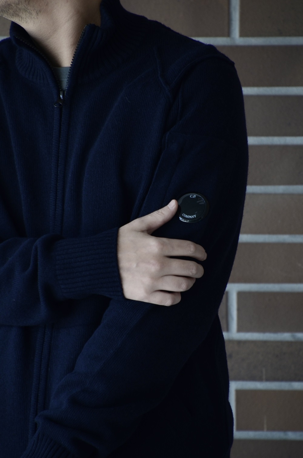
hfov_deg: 3.0
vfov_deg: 4.6
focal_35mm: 450
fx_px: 5707
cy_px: 229
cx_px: 152
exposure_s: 1/100
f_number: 6.3
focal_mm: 300
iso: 400
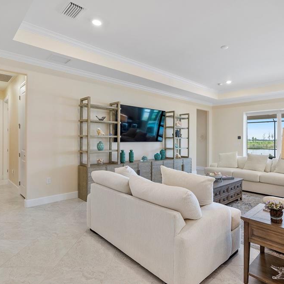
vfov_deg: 72.1
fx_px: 195
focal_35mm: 21
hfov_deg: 71.5
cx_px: 169
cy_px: 139
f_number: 8
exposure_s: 1/45
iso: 640
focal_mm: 16
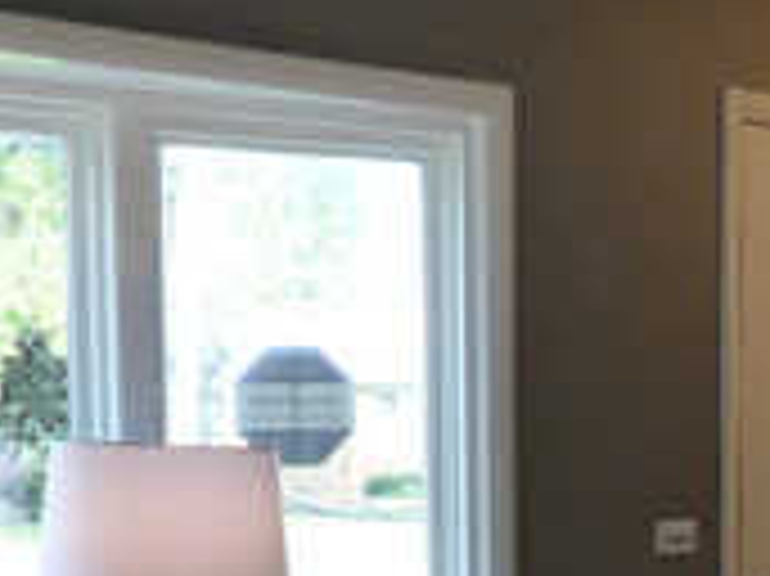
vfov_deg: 15.8
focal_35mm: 90
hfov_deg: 20.8
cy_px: 670
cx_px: 824
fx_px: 2001
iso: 400
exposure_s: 1/100
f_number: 3
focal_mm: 4.25
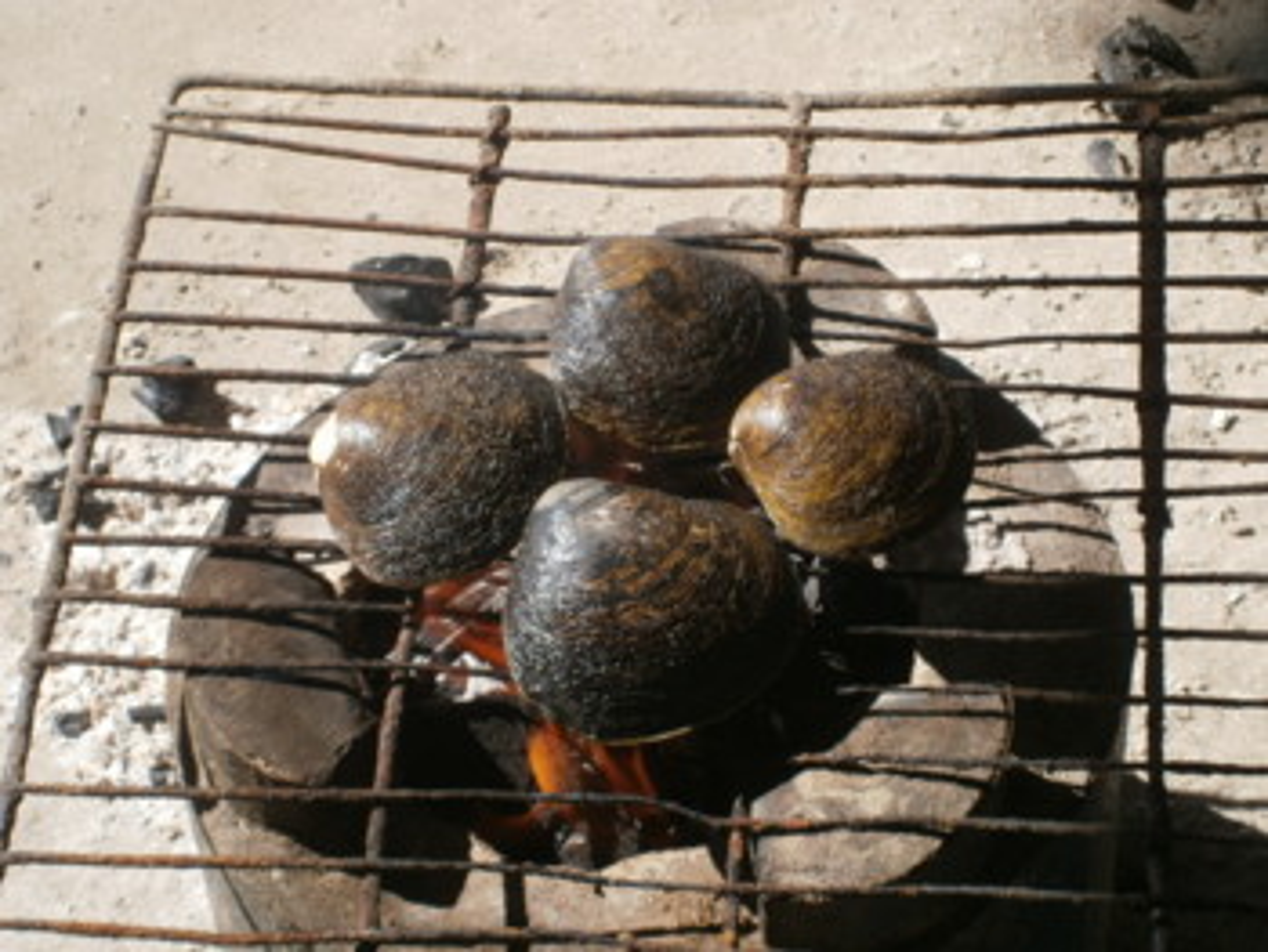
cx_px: 634
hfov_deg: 17.7
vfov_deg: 13.4
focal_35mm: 111
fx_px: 4069
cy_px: 476
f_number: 5.8
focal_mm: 19.6
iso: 80
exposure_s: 1/200
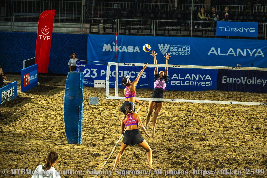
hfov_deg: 20.0
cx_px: 134
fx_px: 756
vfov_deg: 13.4
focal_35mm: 102
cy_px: 89
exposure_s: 1/800
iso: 800
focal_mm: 102
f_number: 3.2
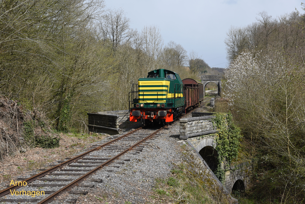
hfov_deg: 39.6
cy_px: 102
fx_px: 424
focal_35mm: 50
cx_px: 152
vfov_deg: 27.0
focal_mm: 50
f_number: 8
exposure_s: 1/500
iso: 200
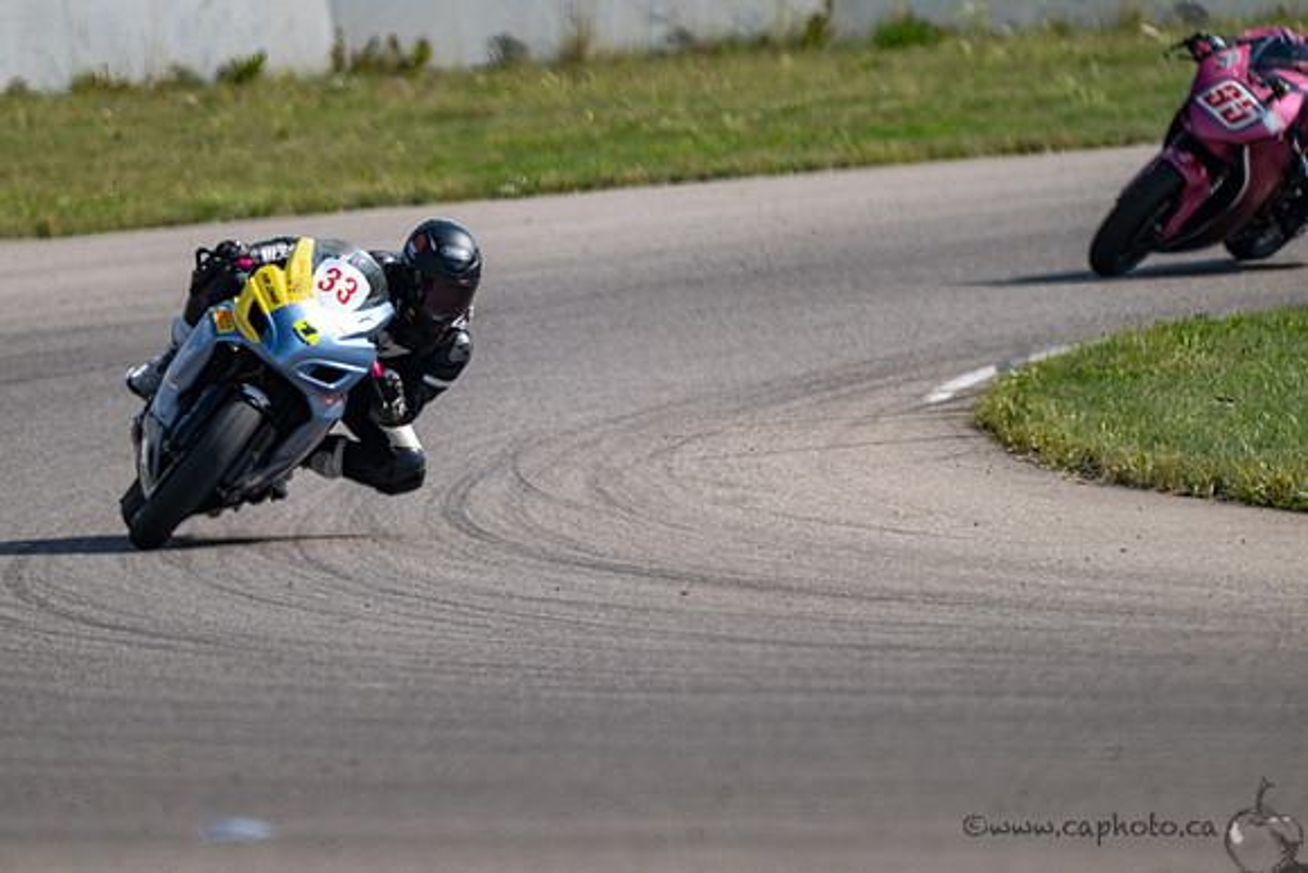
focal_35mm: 730
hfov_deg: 2.8
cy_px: 353
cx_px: 513
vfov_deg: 1.9
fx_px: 26531
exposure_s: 1/1250
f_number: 6.3
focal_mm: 600
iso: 160
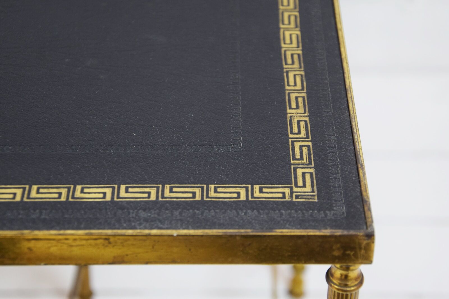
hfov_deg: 23.4
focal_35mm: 87
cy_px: 150
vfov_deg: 15.7
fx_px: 1085
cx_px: 224
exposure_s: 1/60
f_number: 5
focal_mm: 58
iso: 450
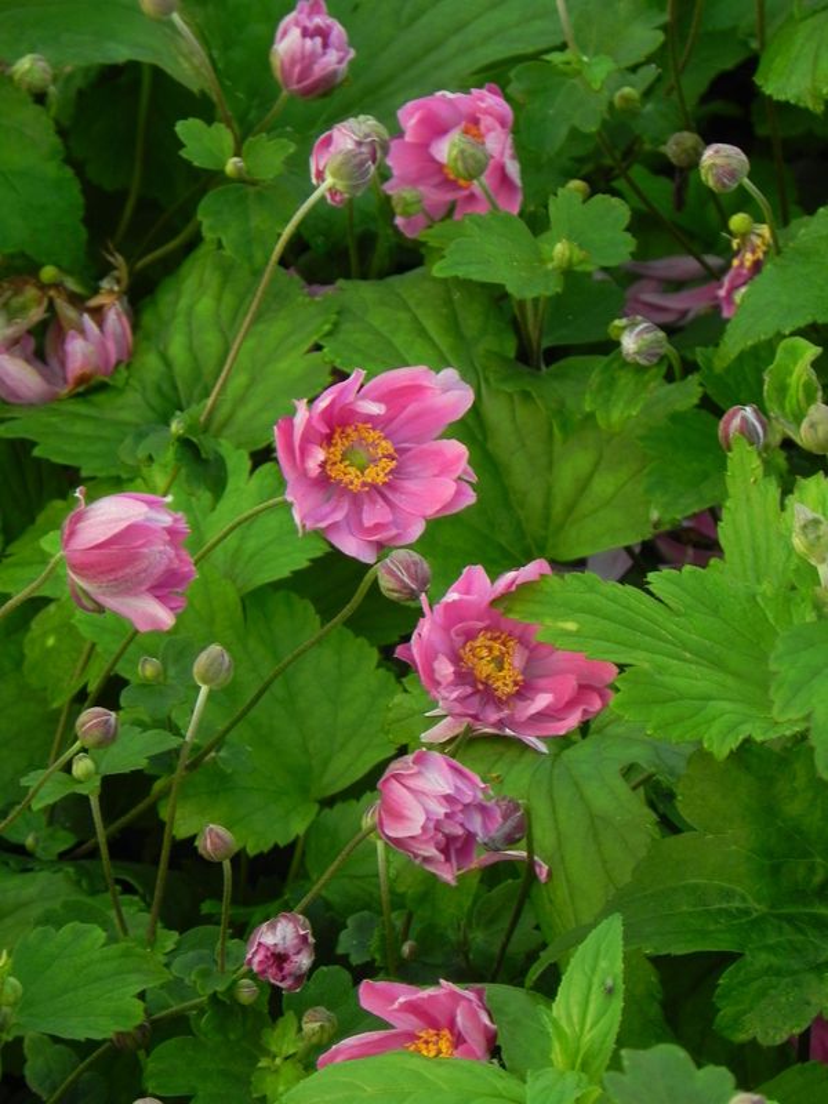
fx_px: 7878
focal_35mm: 247
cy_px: 552
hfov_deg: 6.0
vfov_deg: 8.0
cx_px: 414
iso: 160
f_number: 5
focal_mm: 44
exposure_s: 1/13
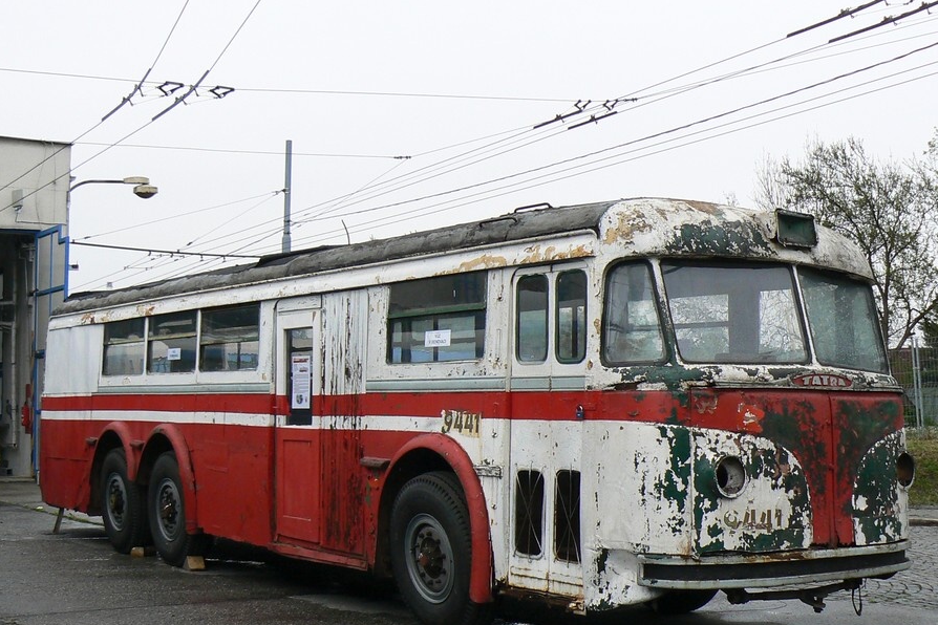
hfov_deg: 43.6
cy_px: 352
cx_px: 470
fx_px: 1172
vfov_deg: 29.8
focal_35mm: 45
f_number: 3.2
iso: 100
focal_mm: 6
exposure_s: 1/800
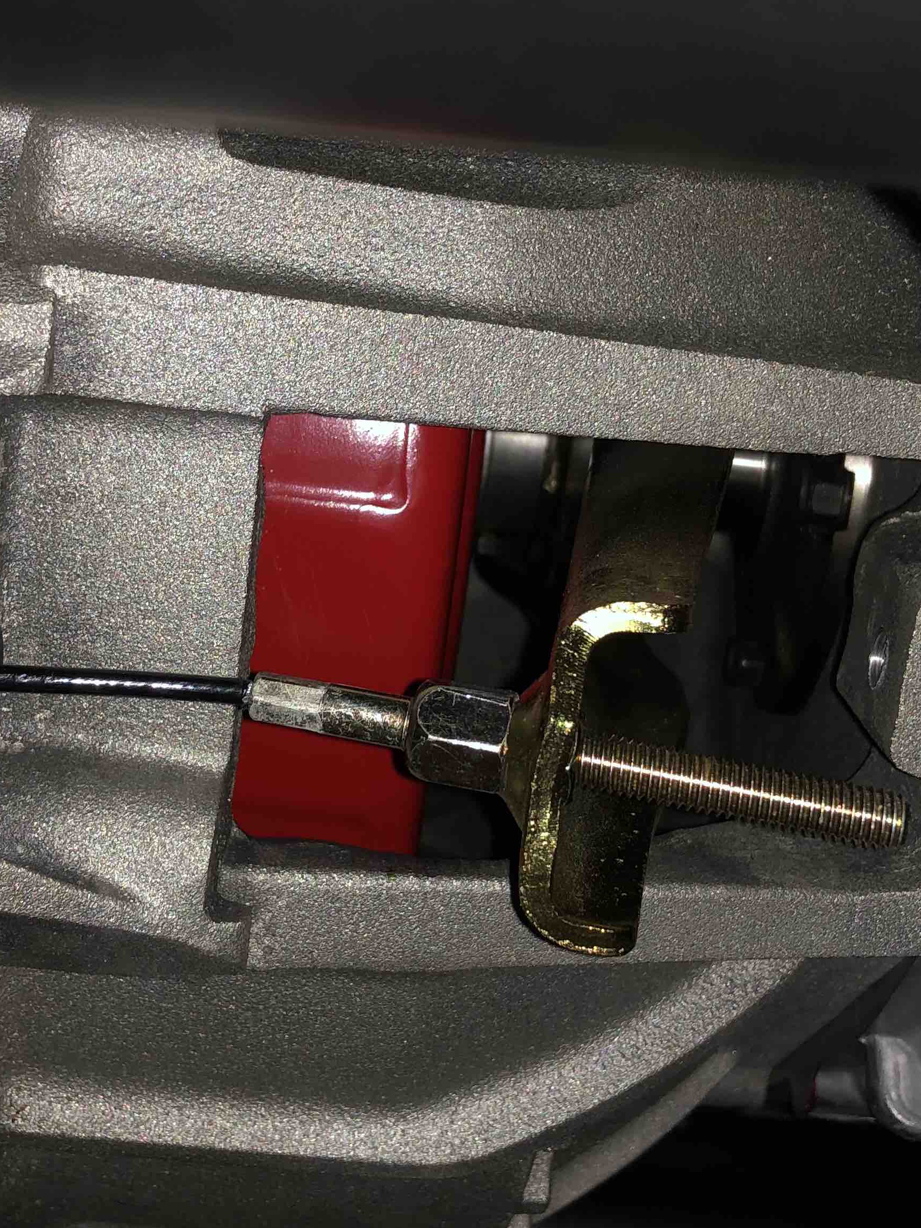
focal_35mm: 49
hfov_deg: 29.6
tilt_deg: +29.5
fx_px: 1738
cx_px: 352
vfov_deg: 38.9
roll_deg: -13.3
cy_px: 545
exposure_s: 1/27
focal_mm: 4
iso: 32
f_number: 1.8
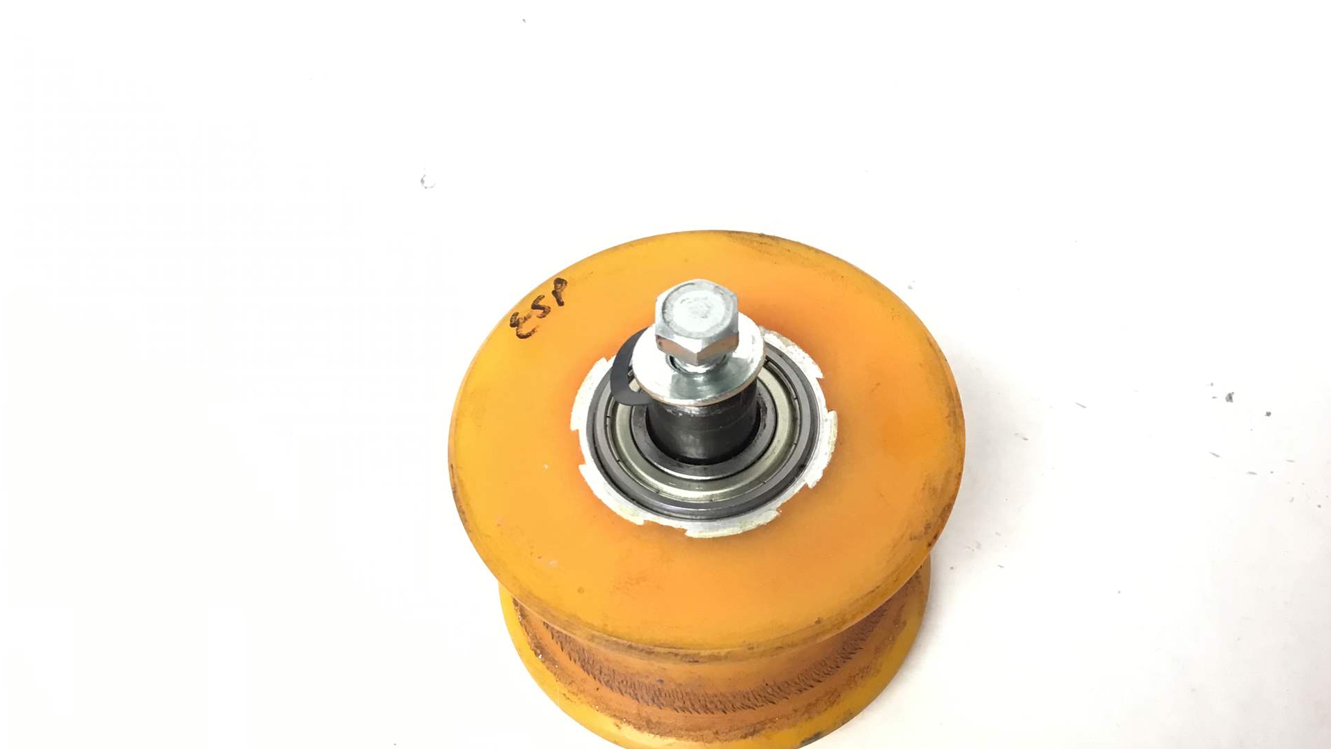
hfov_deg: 58.0
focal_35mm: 34
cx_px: 667
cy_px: 482
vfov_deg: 34.4
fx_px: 1200
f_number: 2.4
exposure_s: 1/30
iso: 100
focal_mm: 3.3
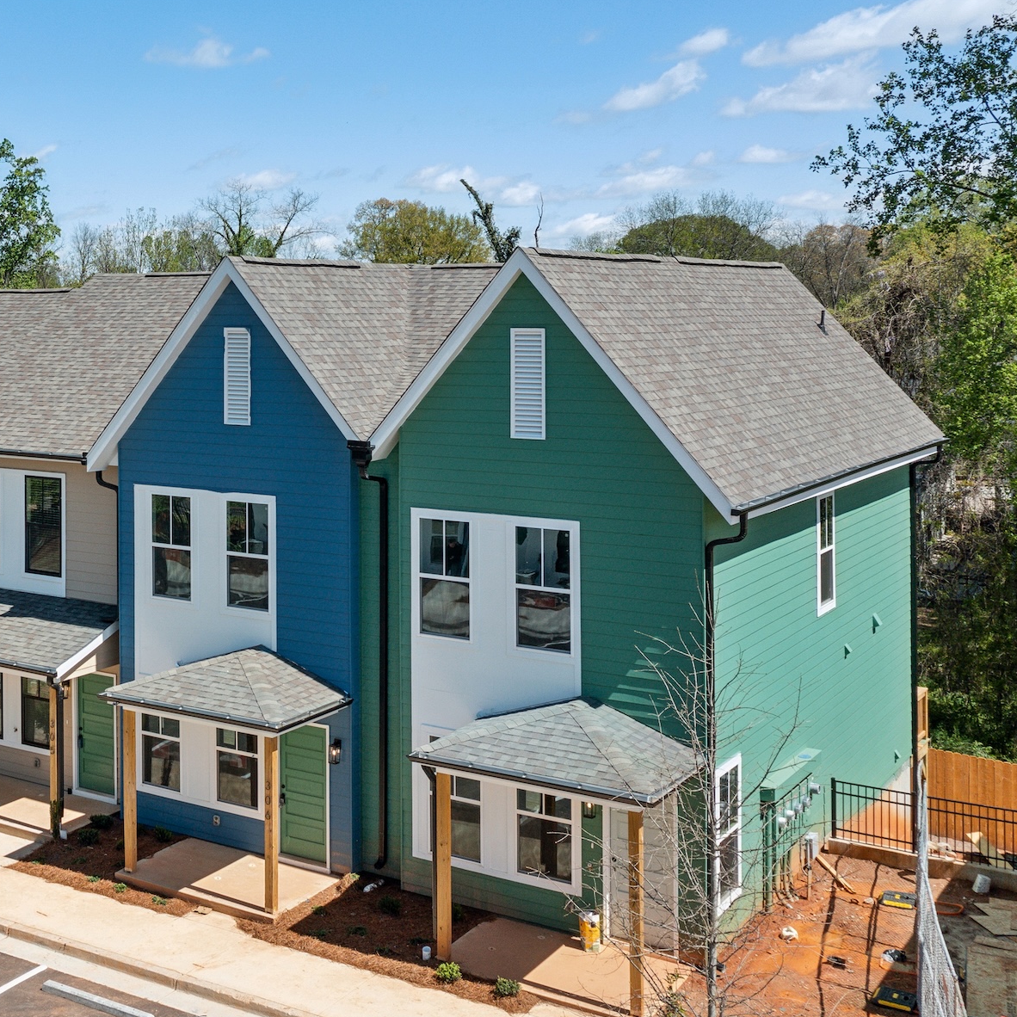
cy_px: 555
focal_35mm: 44
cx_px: 102
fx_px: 1463
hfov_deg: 36.0
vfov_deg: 38.3
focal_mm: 10.3
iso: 100
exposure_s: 1/320
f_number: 5.6
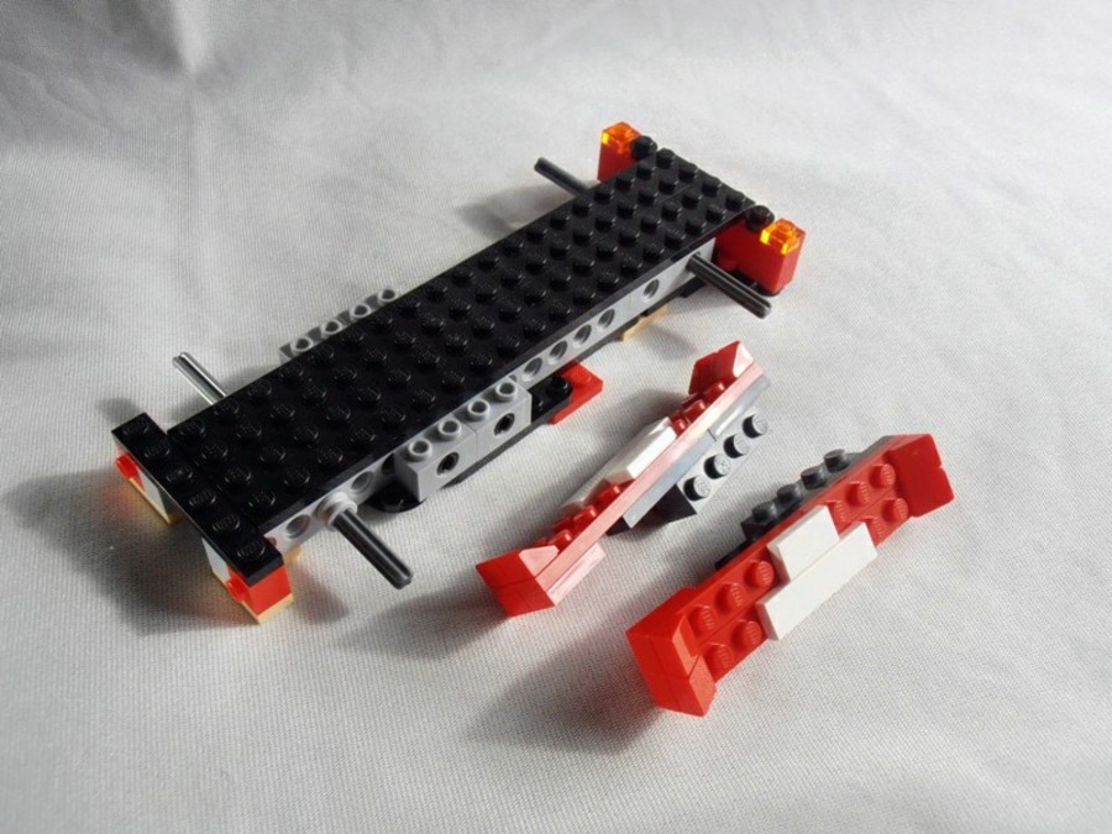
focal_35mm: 37
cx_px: 556
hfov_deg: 50.1
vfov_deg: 38.7
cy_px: 417
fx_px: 1189
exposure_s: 1/200
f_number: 3.9
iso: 80
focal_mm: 6.61
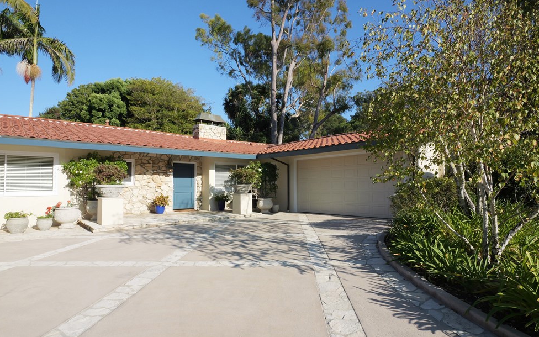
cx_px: 268
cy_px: 165
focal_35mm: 20
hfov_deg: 85.1
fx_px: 294
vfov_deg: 59.6
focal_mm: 9
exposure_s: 1/320
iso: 250
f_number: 11
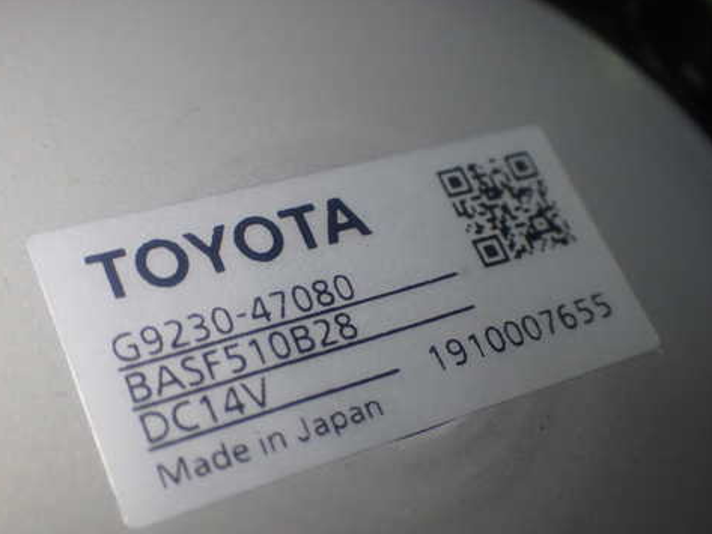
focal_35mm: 52
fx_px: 1070
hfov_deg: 36.8
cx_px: 339
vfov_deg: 28.0
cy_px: 296
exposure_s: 1/80
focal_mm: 7.31
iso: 100
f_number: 2.8
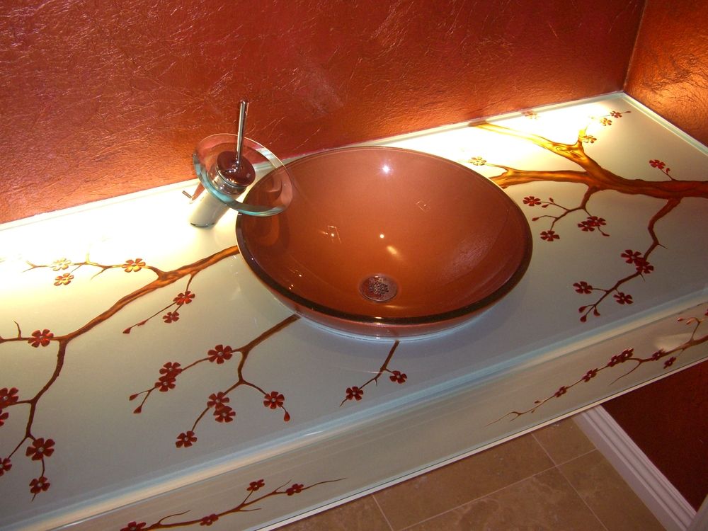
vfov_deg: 37.7
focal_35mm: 38
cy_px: 266
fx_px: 777
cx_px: 354
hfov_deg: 49.0
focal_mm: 7.9
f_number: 2.8
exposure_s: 1/60
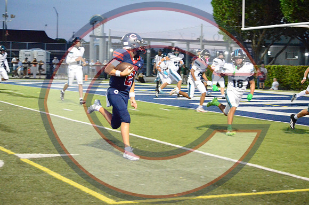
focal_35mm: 82
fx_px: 707
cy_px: 102
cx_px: 154
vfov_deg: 16.5
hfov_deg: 24.7
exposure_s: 1/320
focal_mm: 55
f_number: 4.5
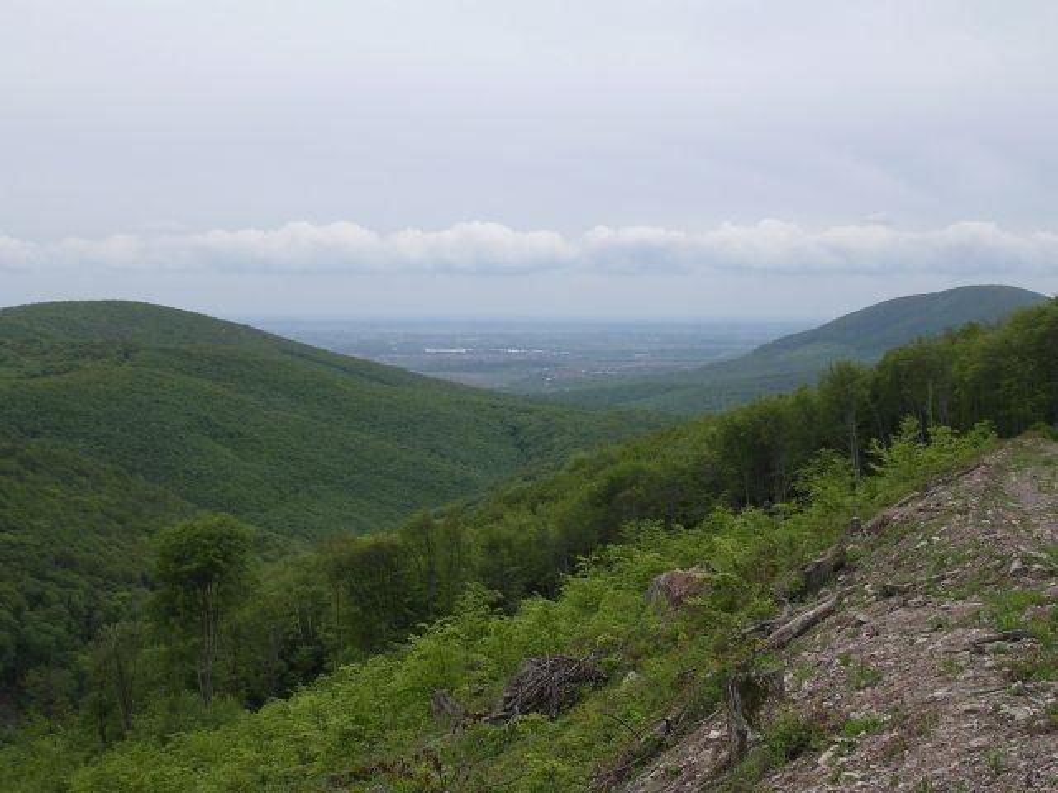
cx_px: 529
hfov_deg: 27.0
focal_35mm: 72
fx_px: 2201
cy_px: 396
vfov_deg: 20.4
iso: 100
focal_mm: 10.9
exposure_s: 1/480
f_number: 3.7
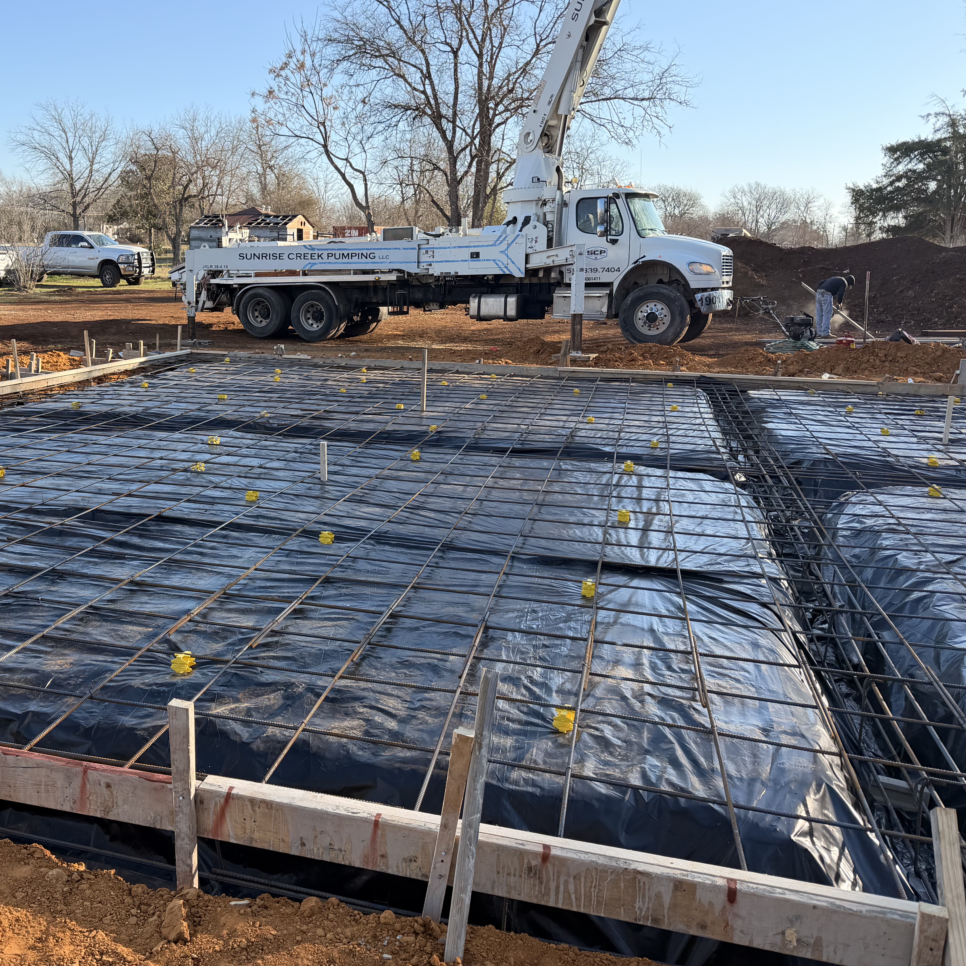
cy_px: 437
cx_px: 279
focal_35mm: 33
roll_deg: -0.7
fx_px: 1042
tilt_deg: -8.8
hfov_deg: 48.4
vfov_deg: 49.7
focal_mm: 6.76
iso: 80
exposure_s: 1/1464
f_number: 1.78
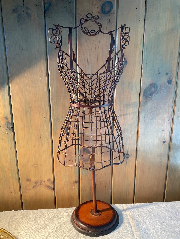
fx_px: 201
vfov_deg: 61.7
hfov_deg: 48.2
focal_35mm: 29
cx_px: 90
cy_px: 120
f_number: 1.8
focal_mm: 3
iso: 40
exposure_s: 1/60
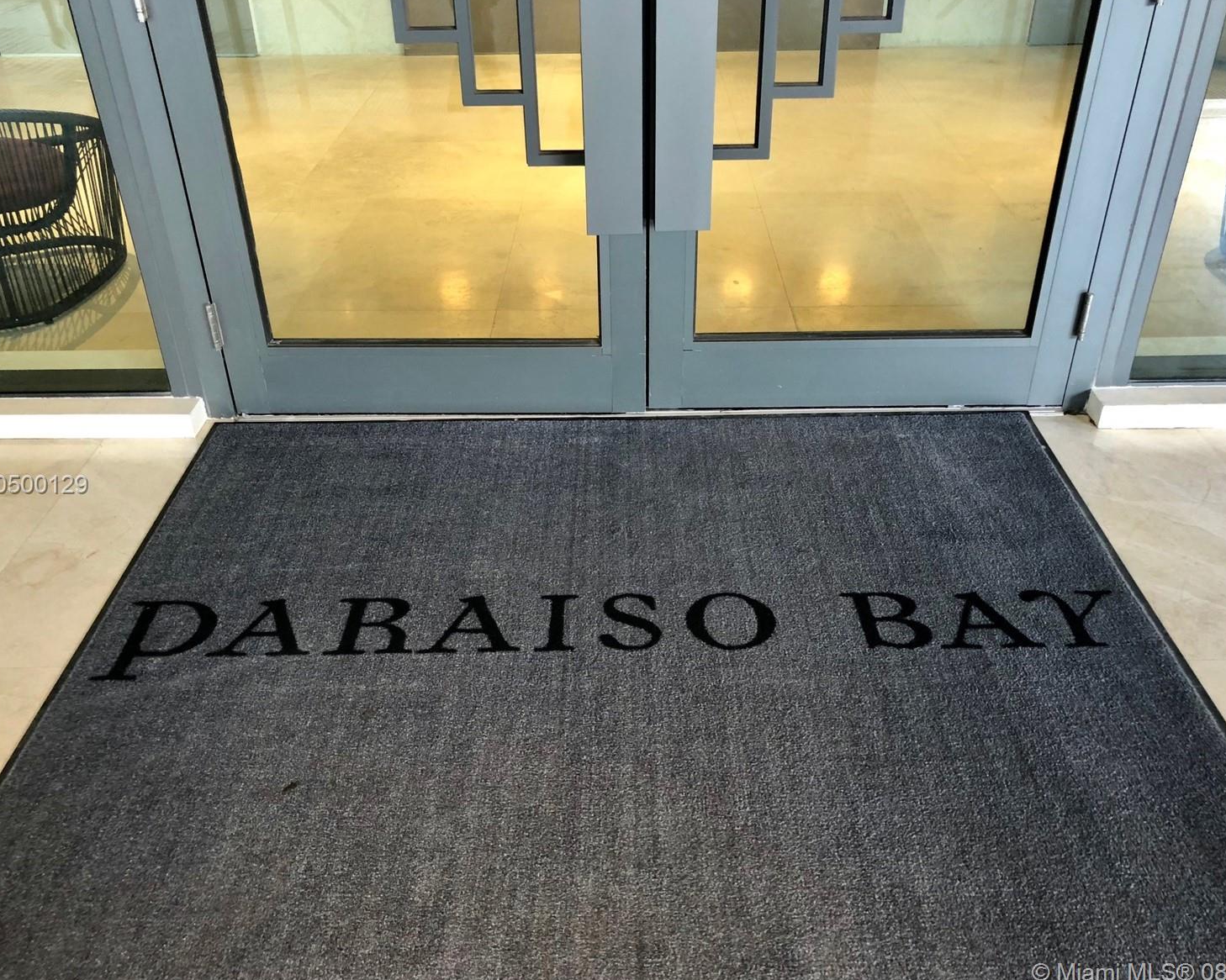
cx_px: 632
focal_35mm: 30
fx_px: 1088
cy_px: 486
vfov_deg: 48.5
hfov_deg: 58.8
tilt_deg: -32.3
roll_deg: +0.7
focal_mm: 4
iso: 40
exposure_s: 1/15
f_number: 1.8
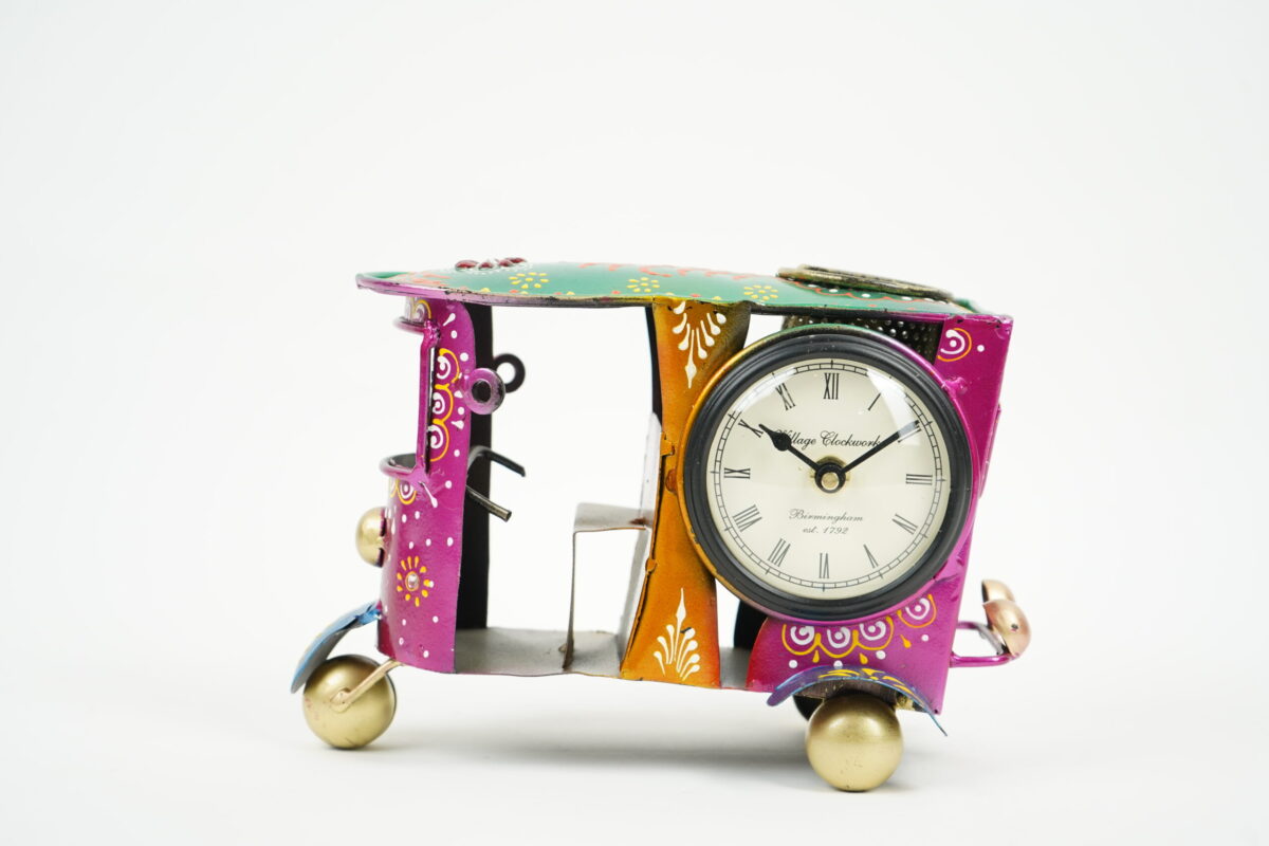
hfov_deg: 28.8
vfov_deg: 19.5
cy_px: 423
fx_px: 2467
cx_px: 634
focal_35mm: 70
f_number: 6.3
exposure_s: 1/320
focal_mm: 70
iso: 1250
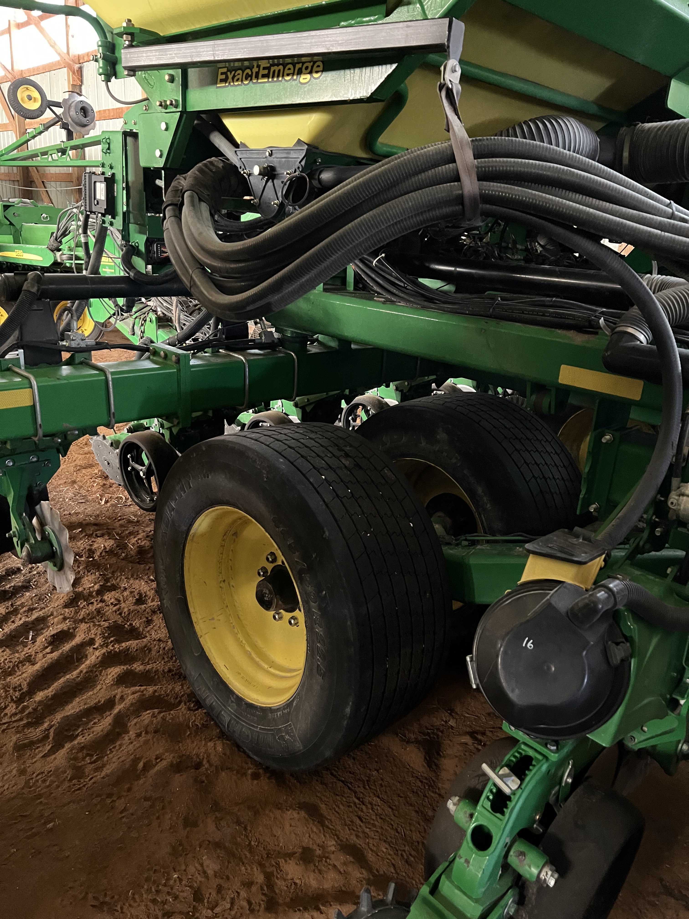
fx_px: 690
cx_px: 344
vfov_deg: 67.3
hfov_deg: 53.1
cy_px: 460
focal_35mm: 26
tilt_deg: -18.6
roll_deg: -3.3
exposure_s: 1/30
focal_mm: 5.7
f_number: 1.5
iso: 800
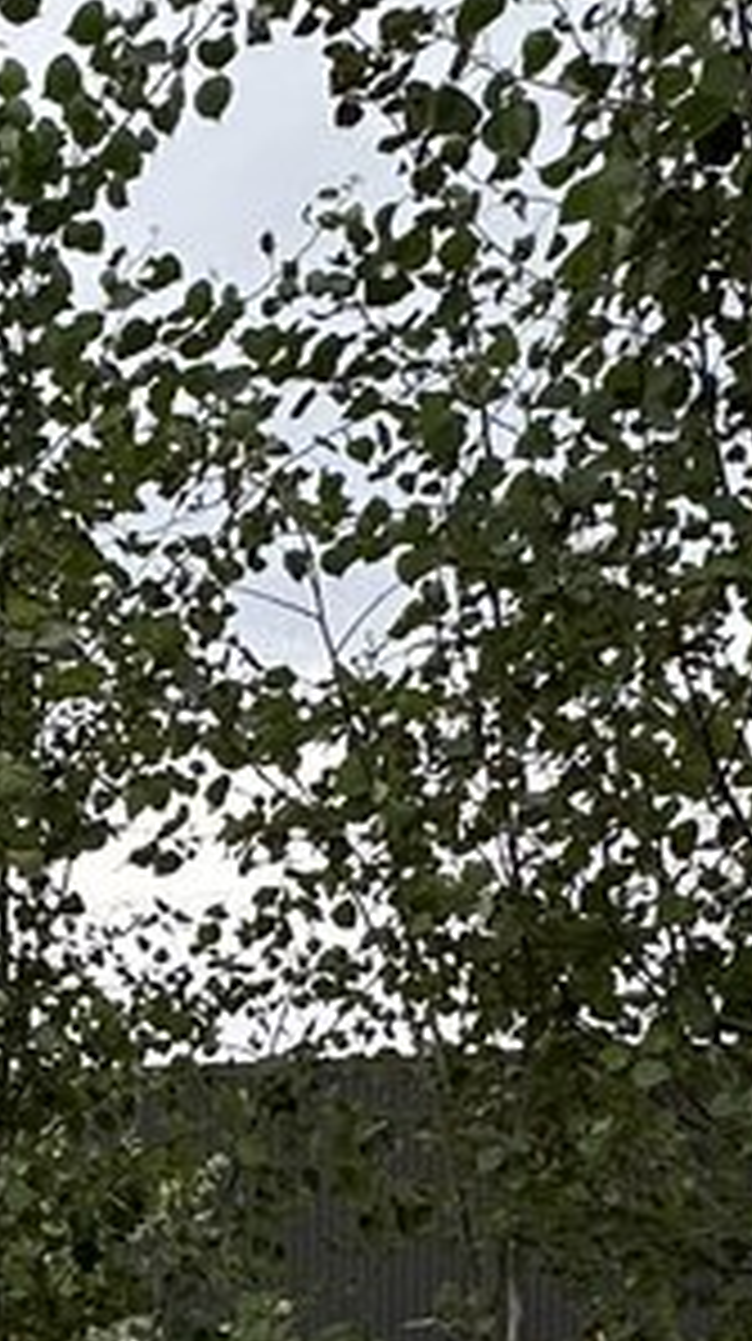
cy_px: 1746
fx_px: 2915
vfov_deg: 23.0
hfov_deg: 13.2
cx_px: -621
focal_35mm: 82
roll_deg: +1.1
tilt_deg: -5.4
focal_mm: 2.22
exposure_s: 1/99
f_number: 2.2
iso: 100
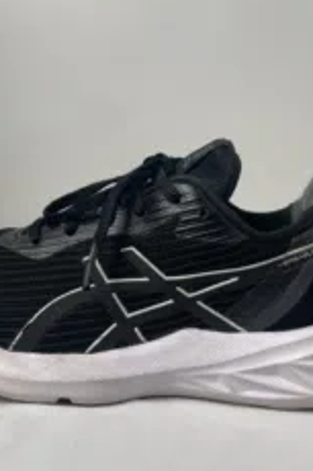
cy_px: 178
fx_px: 614
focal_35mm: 47
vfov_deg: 41.7
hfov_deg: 28.6
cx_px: 155
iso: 64
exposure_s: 1/100
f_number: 1.6
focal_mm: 4.2
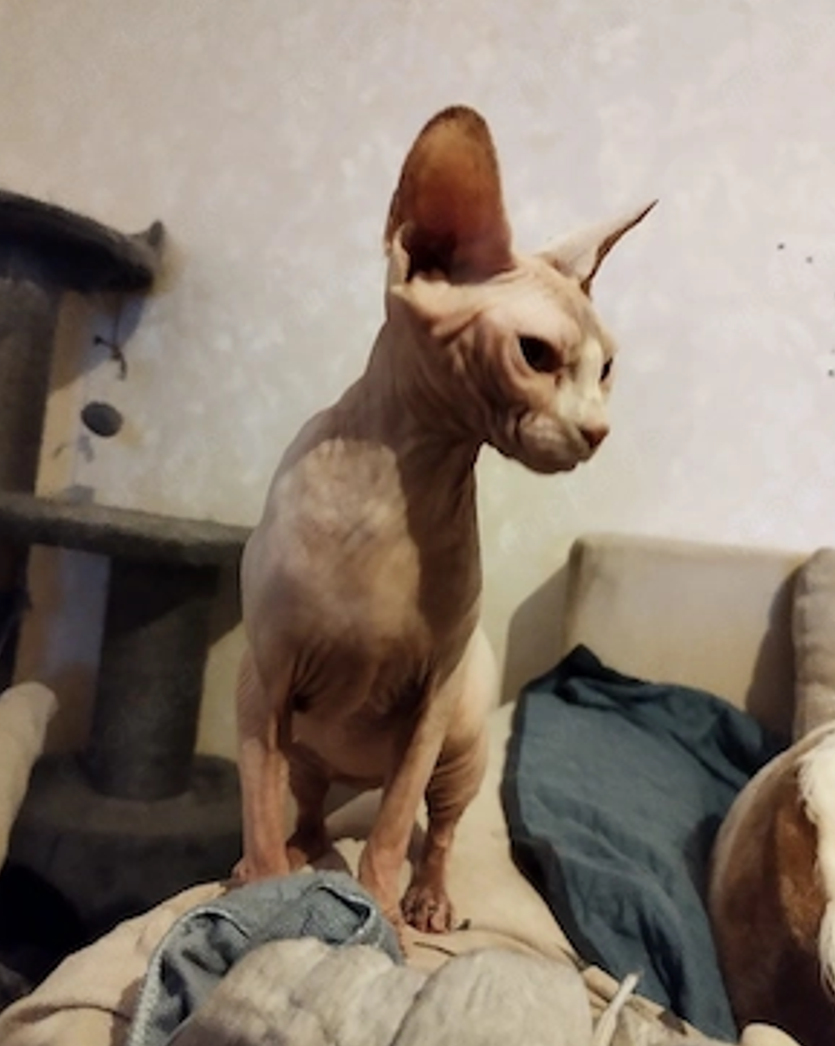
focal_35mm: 27
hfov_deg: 53.1
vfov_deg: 64.1
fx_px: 835
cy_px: 523
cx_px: 422
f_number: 1.89
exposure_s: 1/20
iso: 2600
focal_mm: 5.95
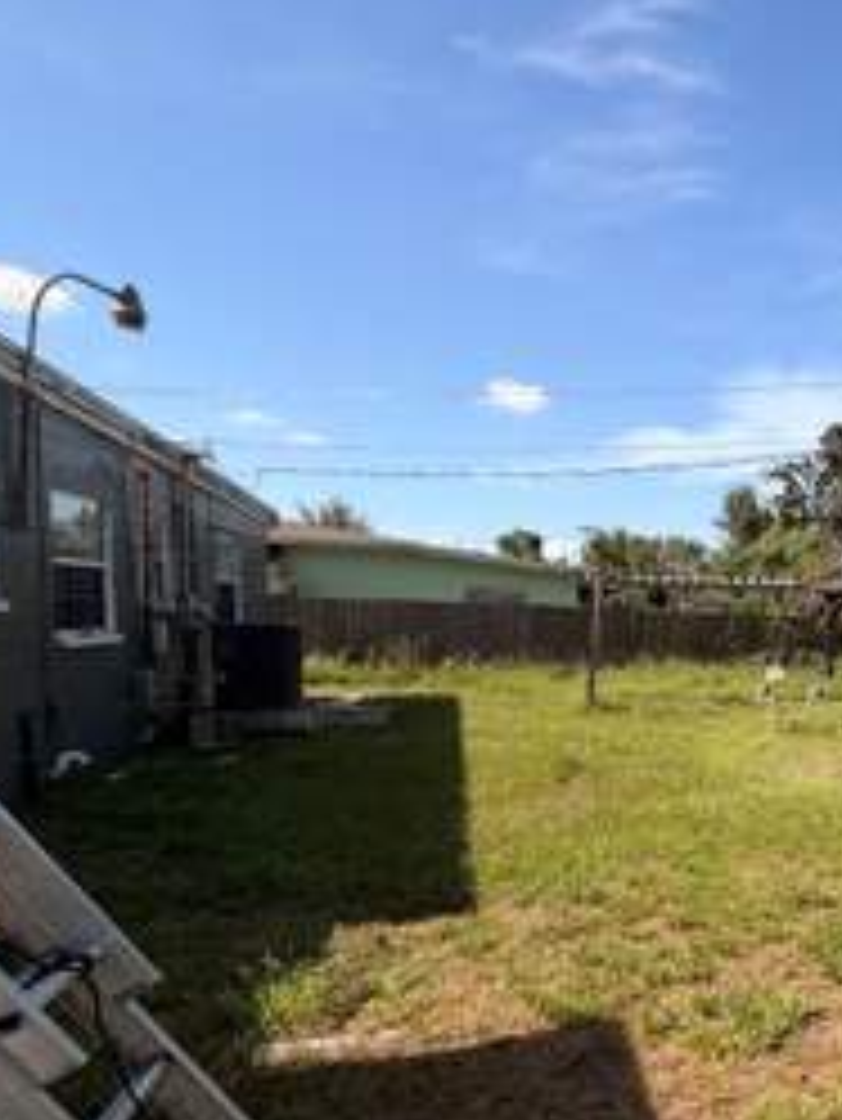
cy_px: 652
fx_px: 875
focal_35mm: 27
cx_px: 1018
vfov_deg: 64.9
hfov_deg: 38.0
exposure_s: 1/770
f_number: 2.2
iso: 25
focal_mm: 2.22
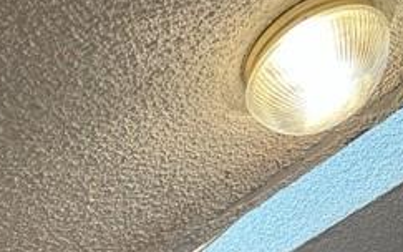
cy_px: 466
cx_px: 81
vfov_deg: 16.1
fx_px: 736
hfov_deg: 29.9
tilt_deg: +3.7
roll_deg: +6.8
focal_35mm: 67
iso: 160
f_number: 1.78
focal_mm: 6.86
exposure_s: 1/60
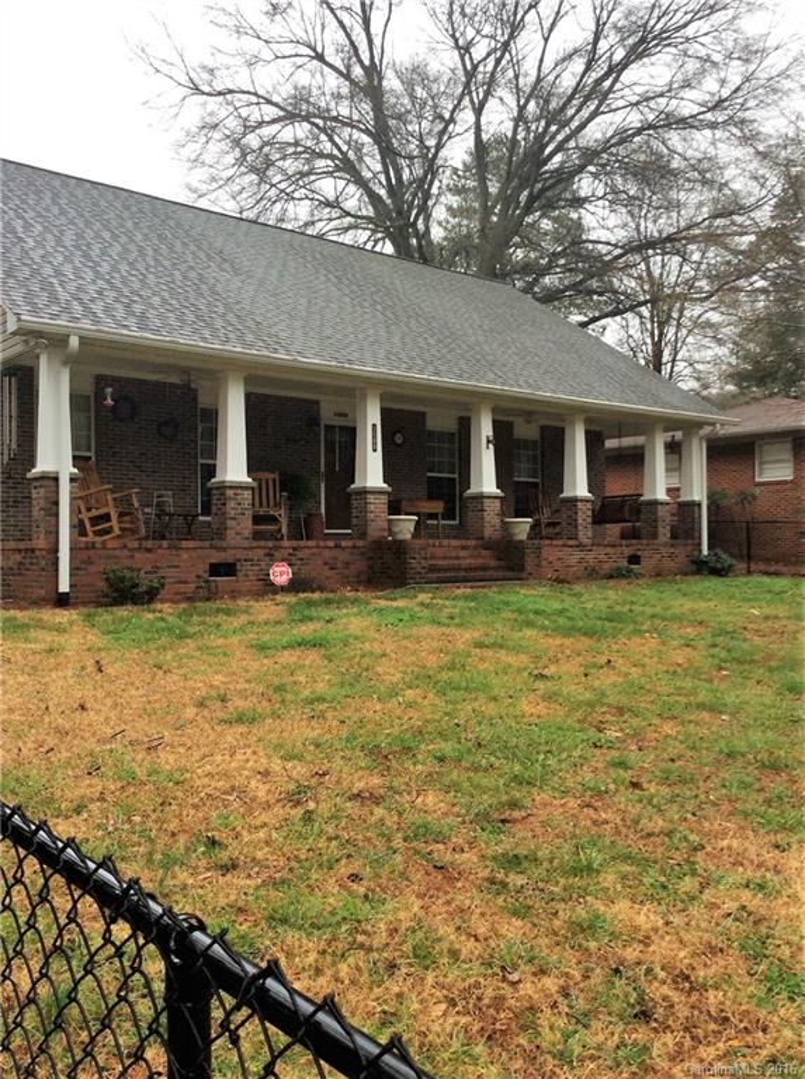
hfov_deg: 44.0
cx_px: 402
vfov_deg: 56.9
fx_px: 996
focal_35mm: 32
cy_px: 540
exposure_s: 1/120
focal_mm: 3.3
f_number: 2.4
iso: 40
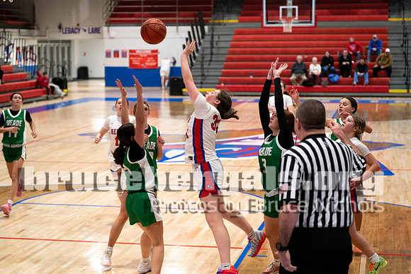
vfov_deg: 19.1
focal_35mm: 71
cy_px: 137
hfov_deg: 28.4
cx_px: 206
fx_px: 813
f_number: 2.8
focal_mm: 70
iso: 4000
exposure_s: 1/1000
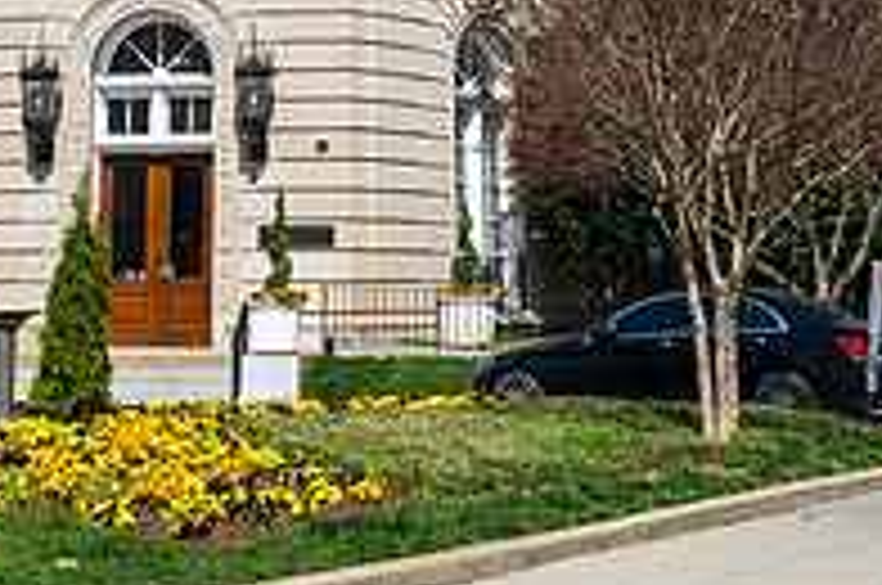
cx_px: 302
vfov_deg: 17.1
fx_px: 1810
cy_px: -216
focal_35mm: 74
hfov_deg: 27.2
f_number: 10
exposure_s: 1/125
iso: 64
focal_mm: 17
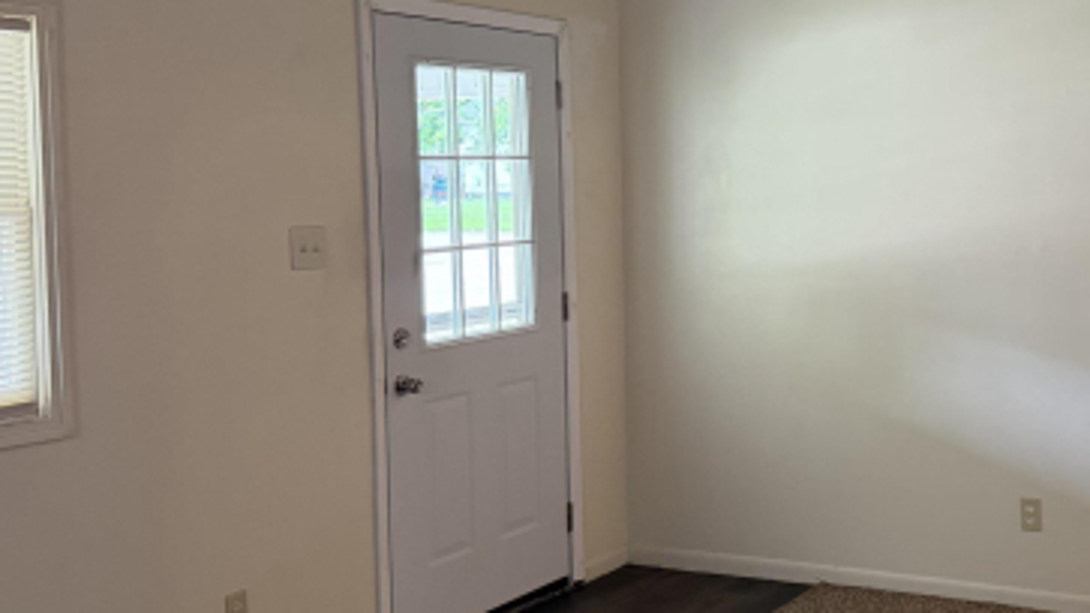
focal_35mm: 48
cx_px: 851
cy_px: 225
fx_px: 1387
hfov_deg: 41.3
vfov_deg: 24.8
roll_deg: +1.1
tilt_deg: -1.6
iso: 400
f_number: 1.78
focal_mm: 6.76
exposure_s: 1/60
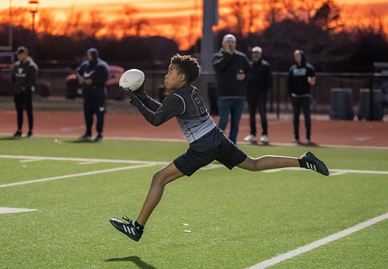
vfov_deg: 12.1
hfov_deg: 17.4
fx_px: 1267
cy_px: 126
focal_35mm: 116
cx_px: 175
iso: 6400
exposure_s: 1/1000
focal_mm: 101
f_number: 2.8
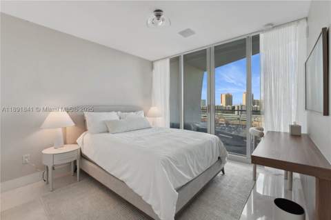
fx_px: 143
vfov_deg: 75.0
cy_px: 110
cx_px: 166
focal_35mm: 16
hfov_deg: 98.2
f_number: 9
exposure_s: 1/50
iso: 200
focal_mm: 15.6
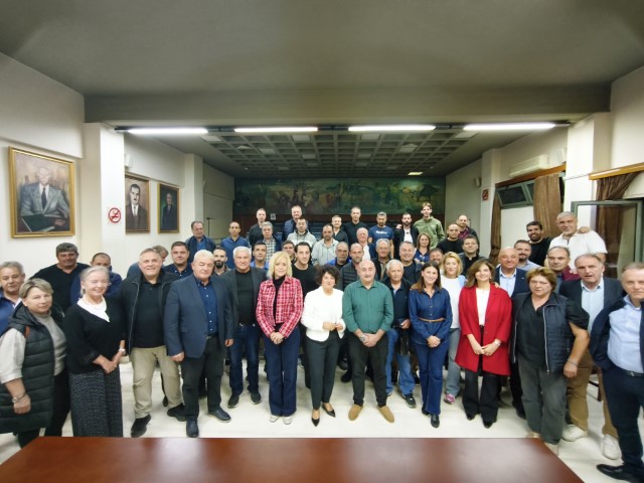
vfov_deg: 81.7
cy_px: 242
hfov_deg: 98.2
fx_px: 279
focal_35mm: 15
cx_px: 322
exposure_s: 1/33.3
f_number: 2.2
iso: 320
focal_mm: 1.91
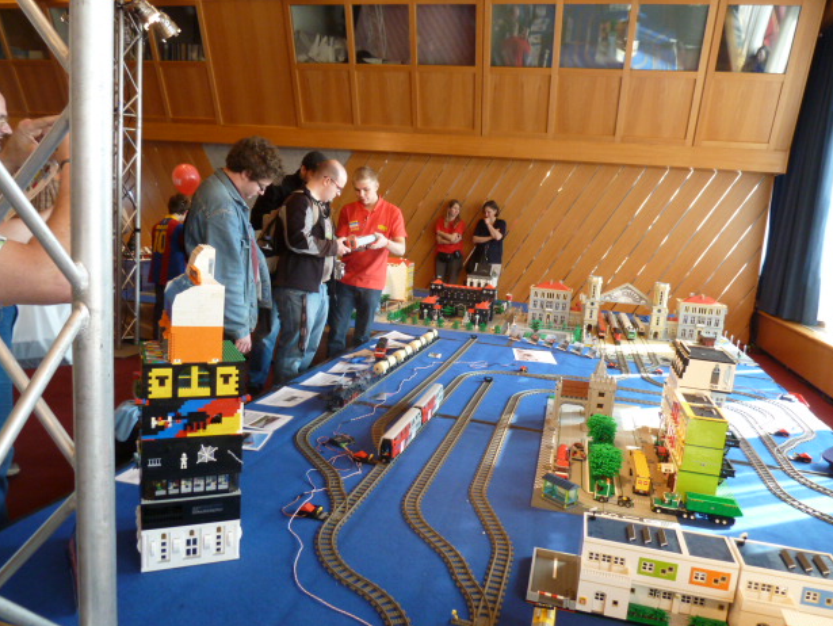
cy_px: 317
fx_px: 626
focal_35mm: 26
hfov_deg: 67.3
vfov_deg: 53.1
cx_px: 409
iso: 250
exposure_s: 1/30
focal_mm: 4.1
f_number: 3.3
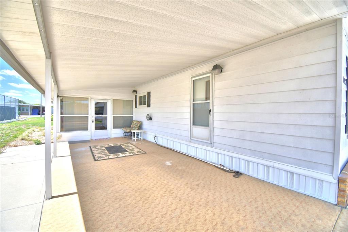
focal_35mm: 15
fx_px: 145
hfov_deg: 100.4
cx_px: 174
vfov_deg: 77.3
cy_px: 116
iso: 100
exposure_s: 1/640
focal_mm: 10
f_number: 4.5
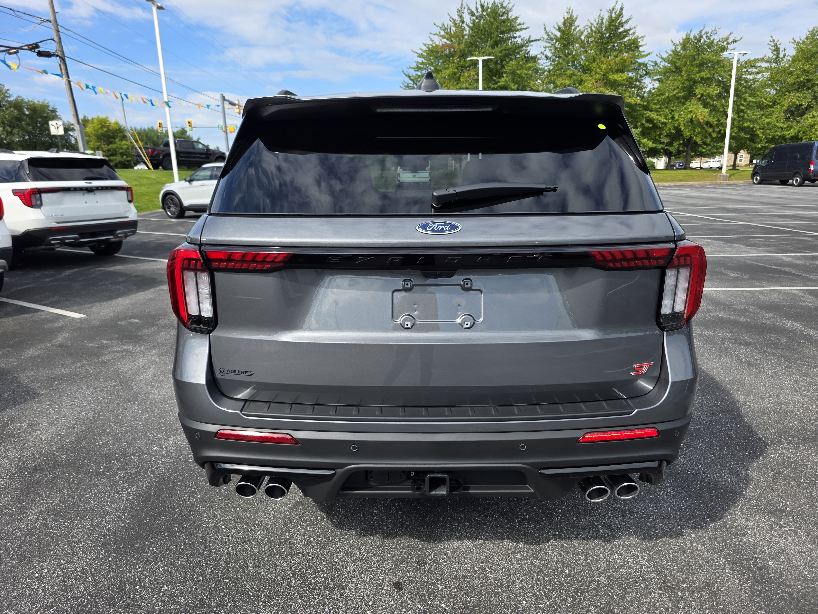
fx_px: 544
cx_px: 409
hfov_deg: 73.9
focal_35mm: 23
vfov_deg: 58.9
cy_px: 307
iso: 80
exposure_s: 1/3282
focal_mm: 6.3
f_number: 1.7
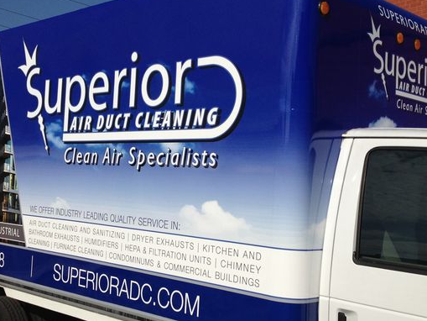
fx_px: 679
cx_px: 192
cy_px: 160
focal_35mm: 55
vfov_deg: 26.6
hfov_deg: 34.9
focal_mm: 4.28
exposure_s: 1/4608
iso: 50
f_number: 2.4
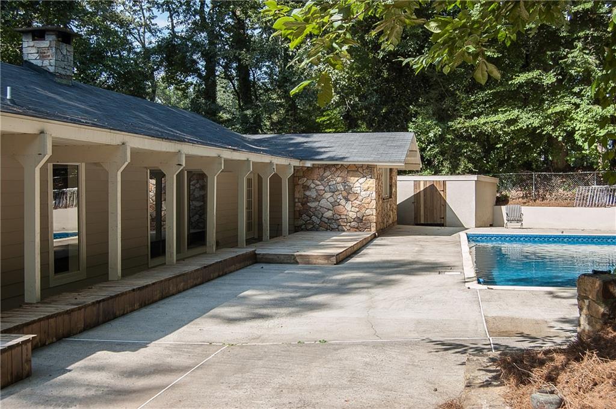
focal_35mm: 42
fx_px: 718
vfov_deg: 31.8
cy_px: 204
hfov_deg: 46.5
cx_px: 308
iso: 200
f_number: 8
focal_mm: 28
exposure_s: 1/180
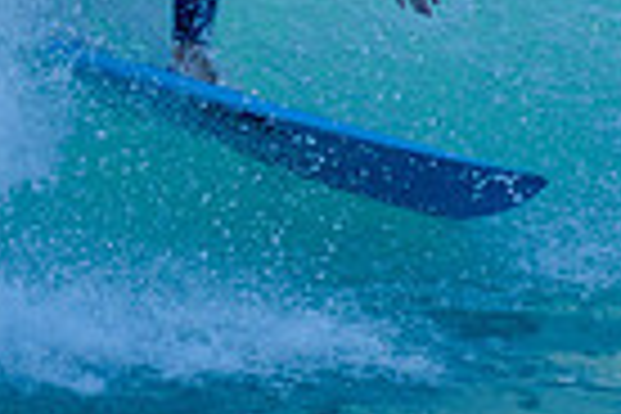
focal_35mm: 2101
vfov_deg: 0.7
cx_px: 346
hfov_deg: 1.0
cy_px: -223
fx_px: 36239
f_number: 5.6
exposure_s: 1/2000
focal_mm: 500
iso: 400
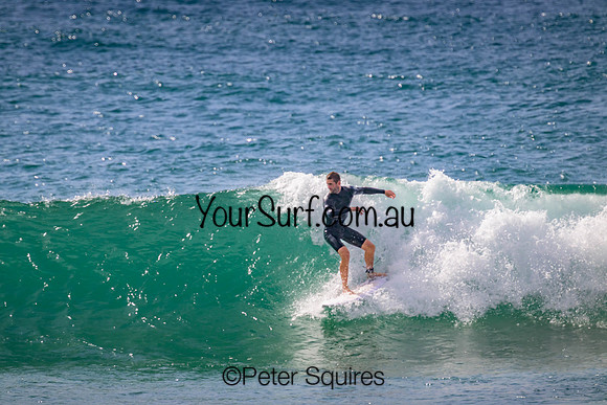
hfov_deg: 2.6
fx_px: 13491
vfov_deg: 1.7
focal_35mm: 800
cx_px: 304
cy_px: 202
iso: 800
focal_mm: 800
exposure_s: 1/2000
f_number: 11
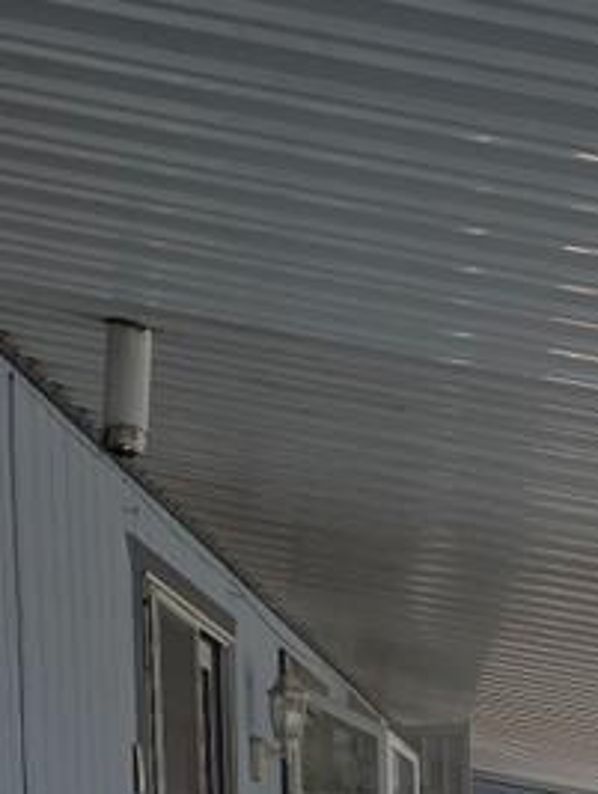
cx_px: 769
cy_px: 1659
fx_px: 2964
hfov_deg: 11.2
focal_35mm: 129
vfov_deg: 13.0
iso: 12
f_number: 1.7
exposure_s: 1/364
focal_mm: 6.3
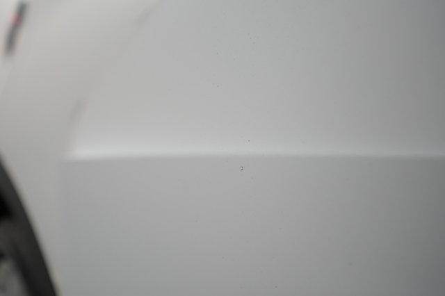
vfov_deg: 46.4
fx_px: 346
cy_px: 148
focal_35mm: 28
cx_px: 222
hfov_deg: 65.5
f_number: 4.5
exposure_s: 1/100
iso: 1000
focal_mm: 28
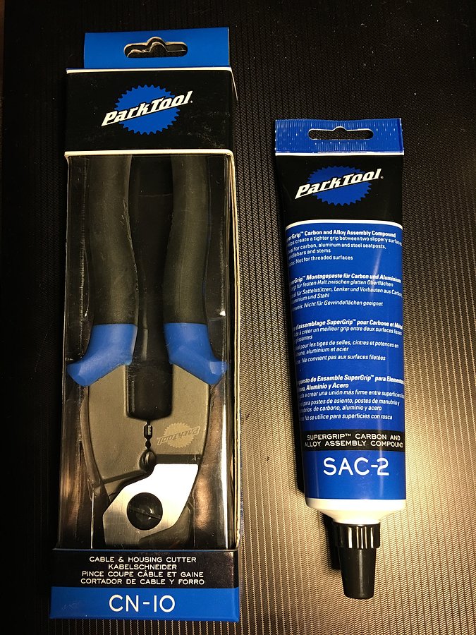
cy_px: 318
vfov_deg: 61.7
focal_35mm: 29
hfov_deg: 48.2
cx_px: 238
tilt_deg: -81.9
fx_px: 532
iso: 160
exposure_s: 1/33
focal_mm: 4.15
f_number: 2.2
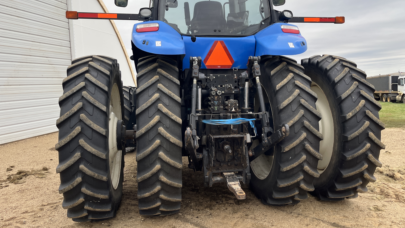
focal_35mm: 29
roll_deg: +1.3
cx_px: 205
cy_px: 90
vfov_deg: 40.0
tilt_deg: -0.7
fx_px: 311
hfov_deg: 66.1
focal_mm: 5.1
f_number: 1.6
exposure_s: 1/361
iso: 50
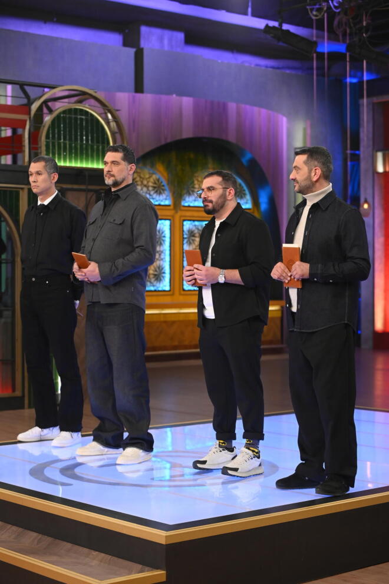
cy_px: 292
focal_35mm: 70
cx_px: 194
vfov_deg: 28.9
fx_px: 1136
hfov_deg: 19.4
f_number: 3.5
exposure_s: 1/200
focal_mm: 70
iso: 3200
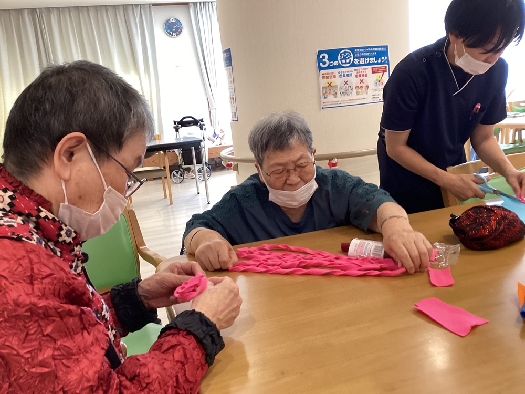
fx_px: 470
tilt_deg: -15.1
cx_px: 262
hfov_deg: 58.4
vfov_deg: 45.4
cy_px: 197
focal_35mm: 31
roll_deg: +4.7
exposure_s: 1/60
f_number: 2.4
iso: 200
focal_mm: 3.3
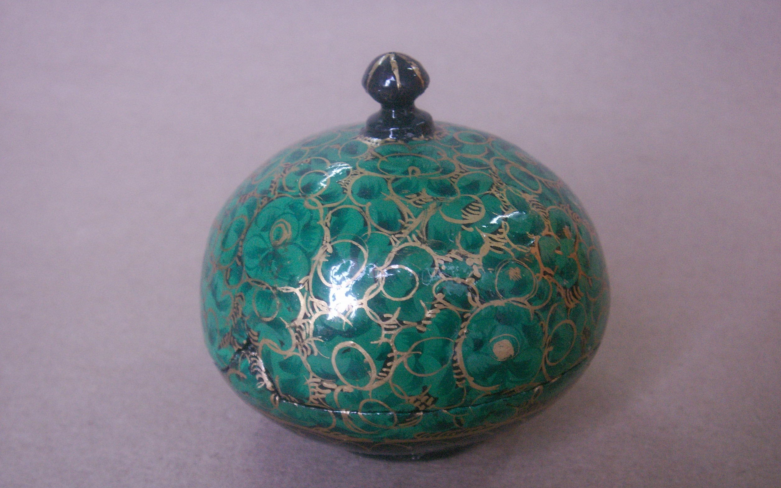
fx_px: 851
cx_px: 393
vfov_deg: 32.0
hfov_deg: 49.3
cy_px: 276
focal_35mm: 40
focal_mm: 7.7
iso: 100
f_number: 3.5
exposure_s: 1/10
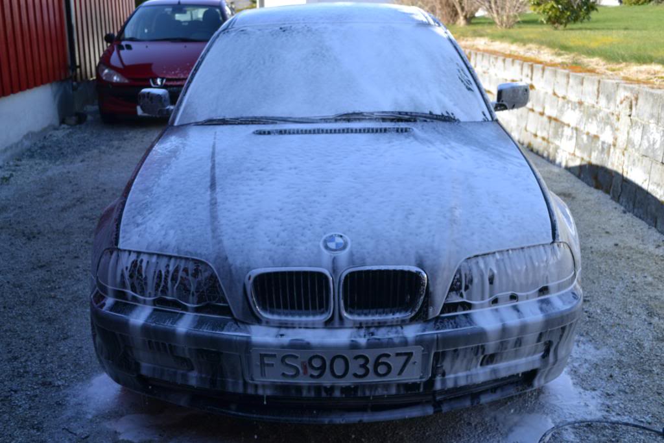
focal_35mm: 39
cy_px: 222
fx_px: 719
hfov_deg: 49.5
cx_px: 332
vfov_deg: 34.2
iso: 100
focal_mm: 26
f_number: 6.3
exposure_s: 1/160
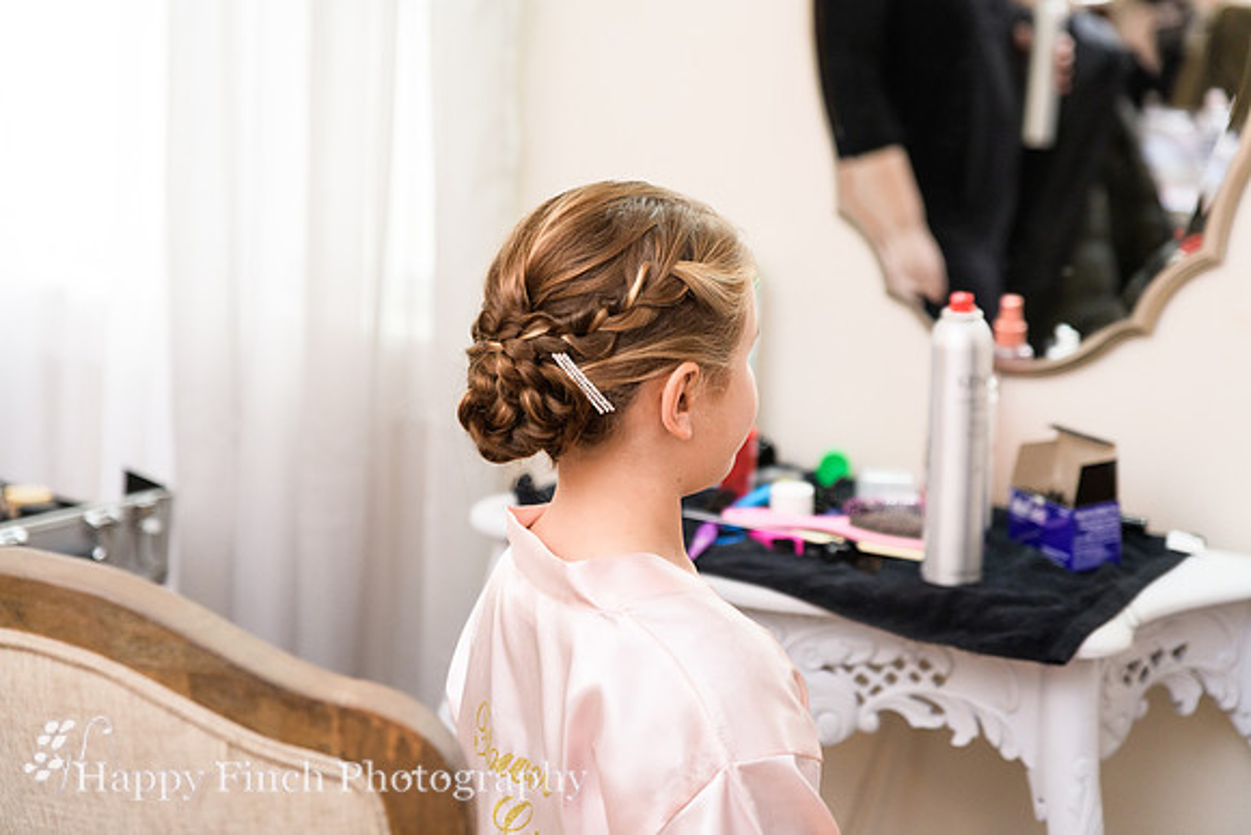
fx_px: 2433
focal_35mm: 70
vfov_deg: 19.5
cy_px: 418
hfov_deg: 28.8
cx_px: 626
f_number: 2.8
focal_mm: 70
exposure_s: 1/100
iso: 400
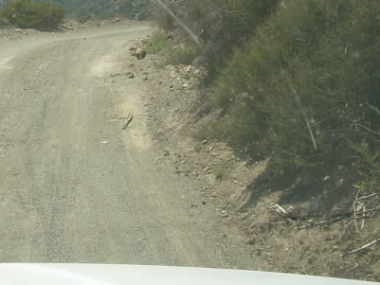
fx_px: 1065
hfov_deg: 19.0
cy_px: 70
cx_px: -87
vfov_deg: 15.2
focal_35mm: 97
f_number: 4.6
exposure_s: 1/324
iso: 50
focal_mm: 6.3
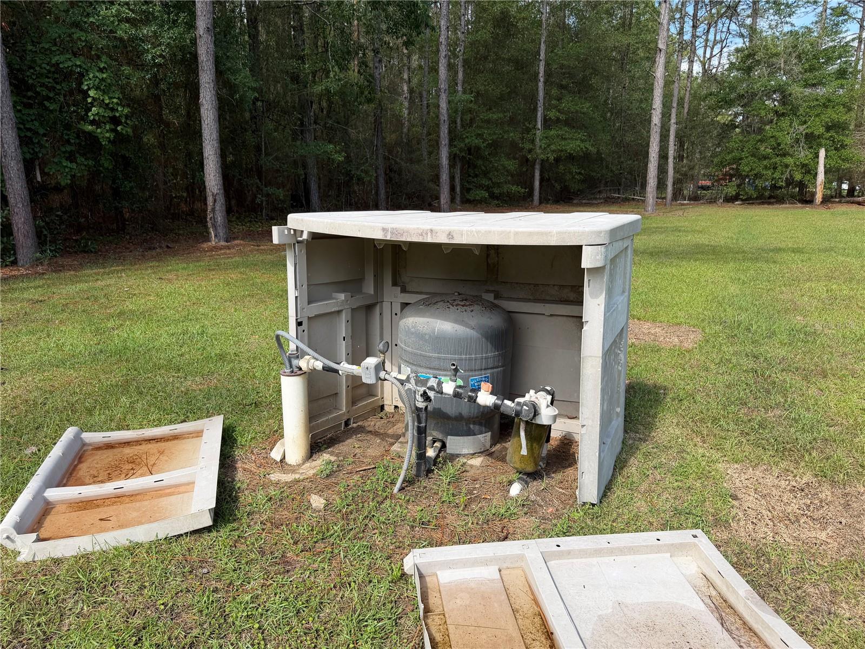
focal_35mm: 24
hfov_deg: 71.6
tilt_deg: -13.0
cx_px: 432
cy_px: 324
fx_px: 600
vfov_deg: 56.8
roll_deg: +0.9
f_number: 1.78
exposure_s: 1/2169
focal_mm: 6.76
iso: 80
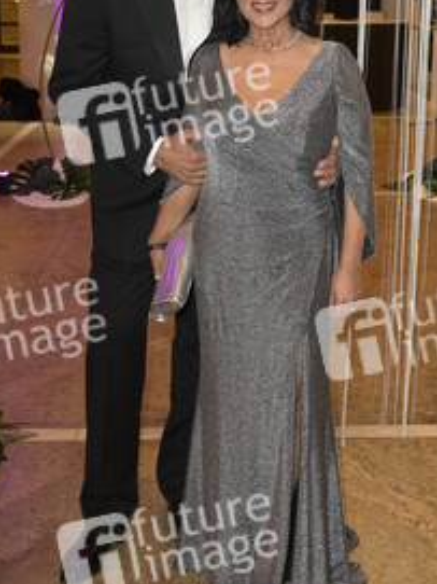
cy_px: 222
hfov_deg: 28.5
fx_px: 859
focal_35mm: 51
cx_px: 230
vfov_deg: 37.3
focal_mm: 36
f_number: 5.6
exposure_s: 1/50
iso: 2500
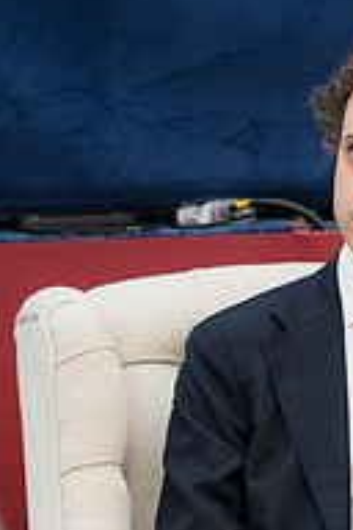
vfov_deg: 3.9
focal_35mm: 527
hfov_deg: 2.6
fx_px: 7751
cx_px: 364
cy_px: 334
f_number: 2.8
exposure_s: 1/320
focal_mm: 150
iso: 400
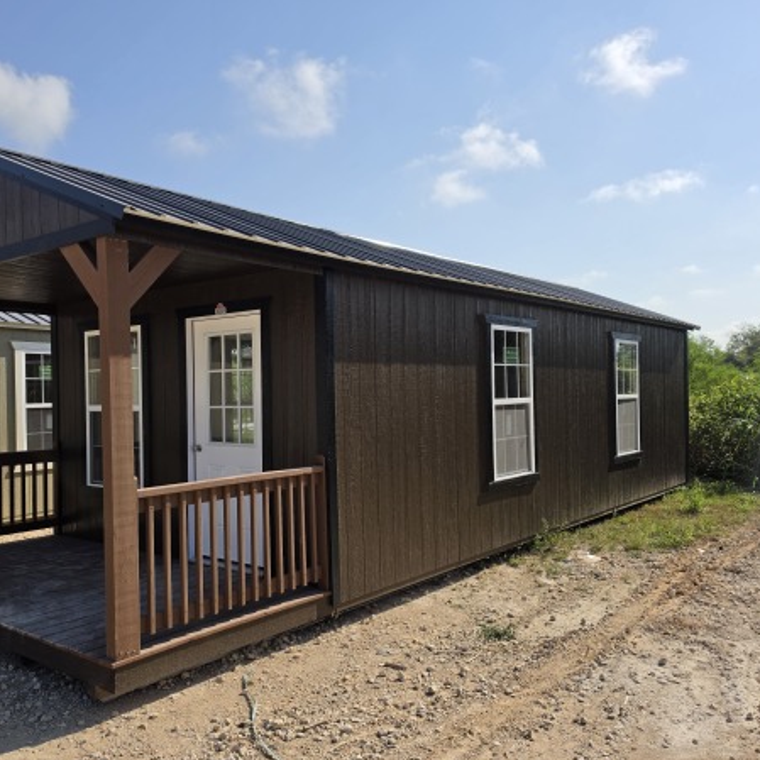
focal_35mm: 29
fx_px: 720
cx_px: 296
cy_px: 396
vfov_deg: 55.6
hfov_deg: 55.1
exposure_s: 1/7939
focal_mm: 6.5
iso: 40
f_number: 1.4
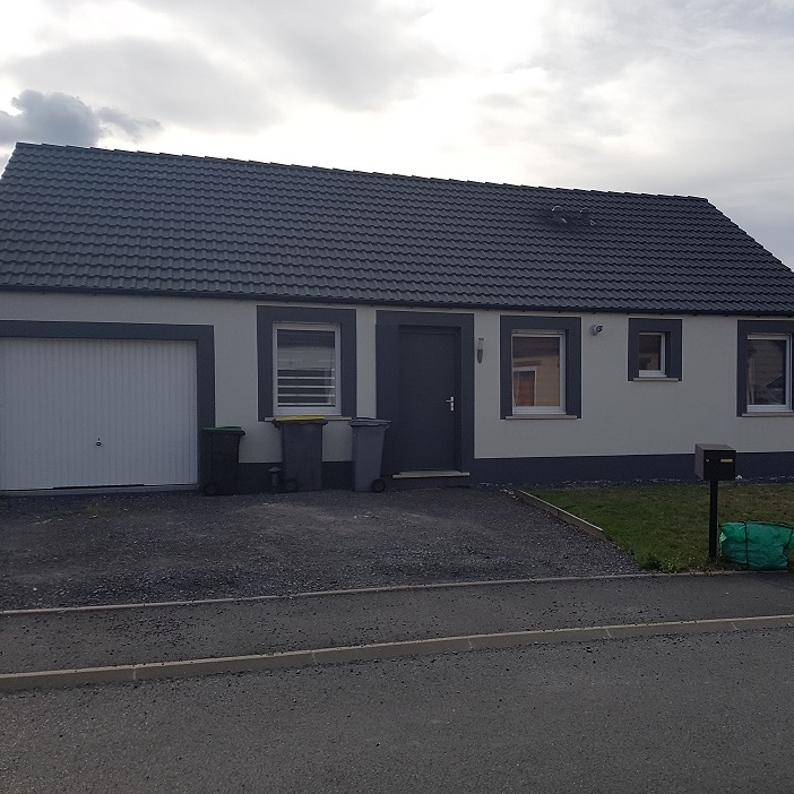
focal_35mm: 33
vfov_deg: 49.7
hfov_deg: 49.3
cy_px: 421
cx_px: 493
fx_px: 856
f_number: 1.7
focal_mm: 4.2
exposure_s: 1/4592
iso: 50
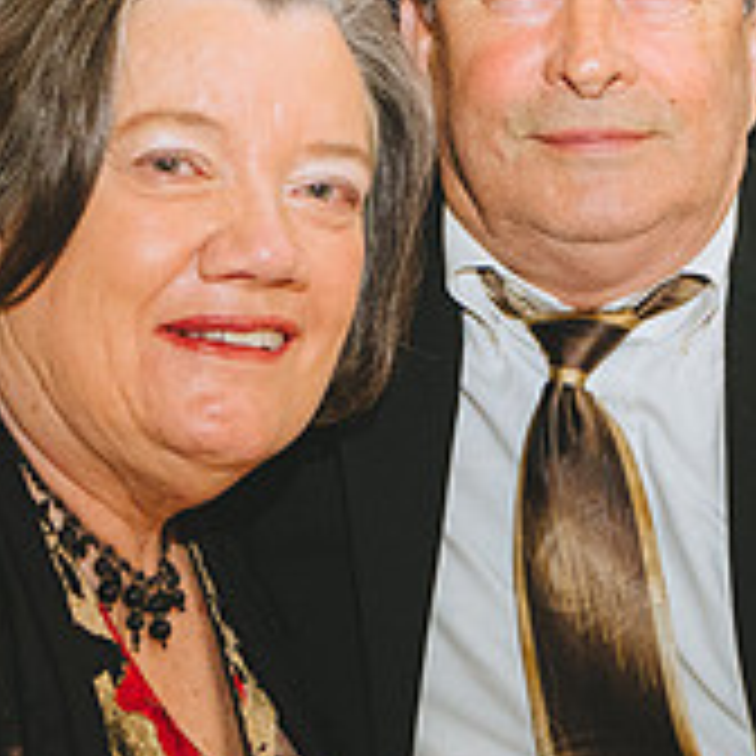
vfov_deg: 13.4
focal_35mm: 130
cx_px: 667
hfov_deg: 13.3
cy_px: 349
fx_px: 3212
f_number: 4
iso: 3200
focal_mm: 35
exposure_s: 1/125
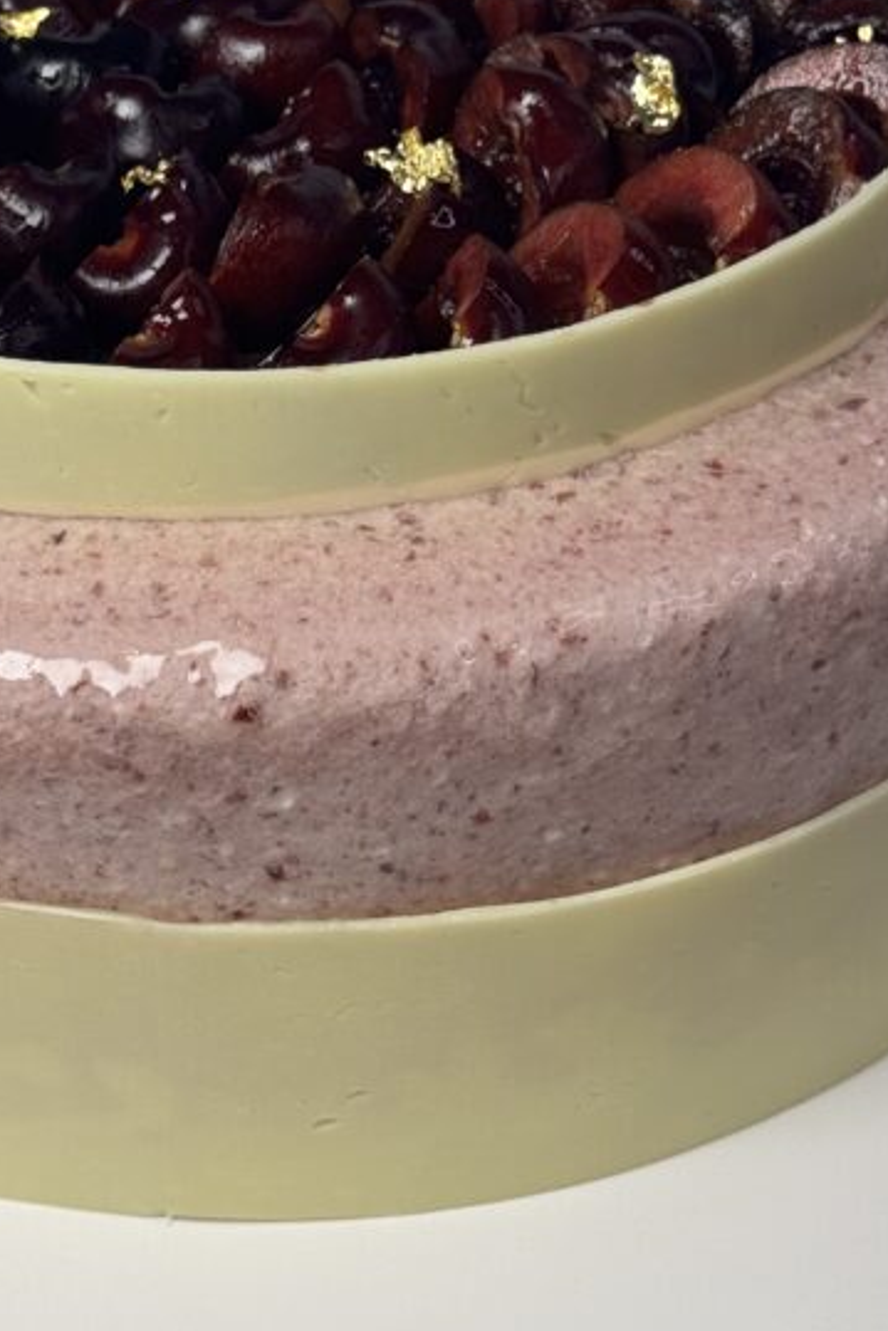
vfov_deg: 21.4
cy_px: 522
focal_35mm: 95
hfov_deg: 14.4
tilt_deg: -35.0
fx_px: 3512
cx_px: 277
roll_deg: +0.1
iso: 50
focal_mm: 6.76
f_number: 1.78
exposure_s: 1/149
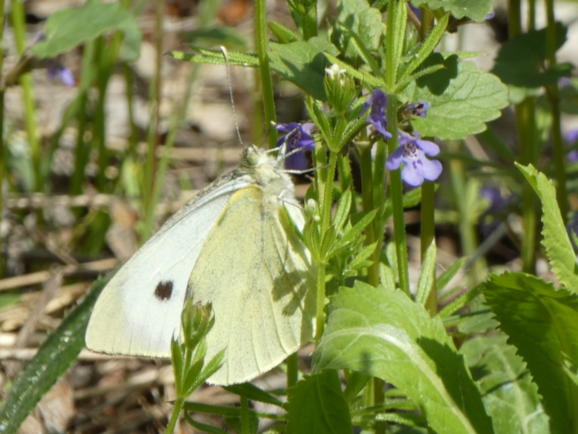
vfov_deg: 2.7
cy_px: 217
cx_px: 289
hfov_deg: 3.6
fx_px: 9168
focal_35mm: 549
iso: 80
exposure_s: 1/125
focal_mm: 98.3
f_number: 5.6
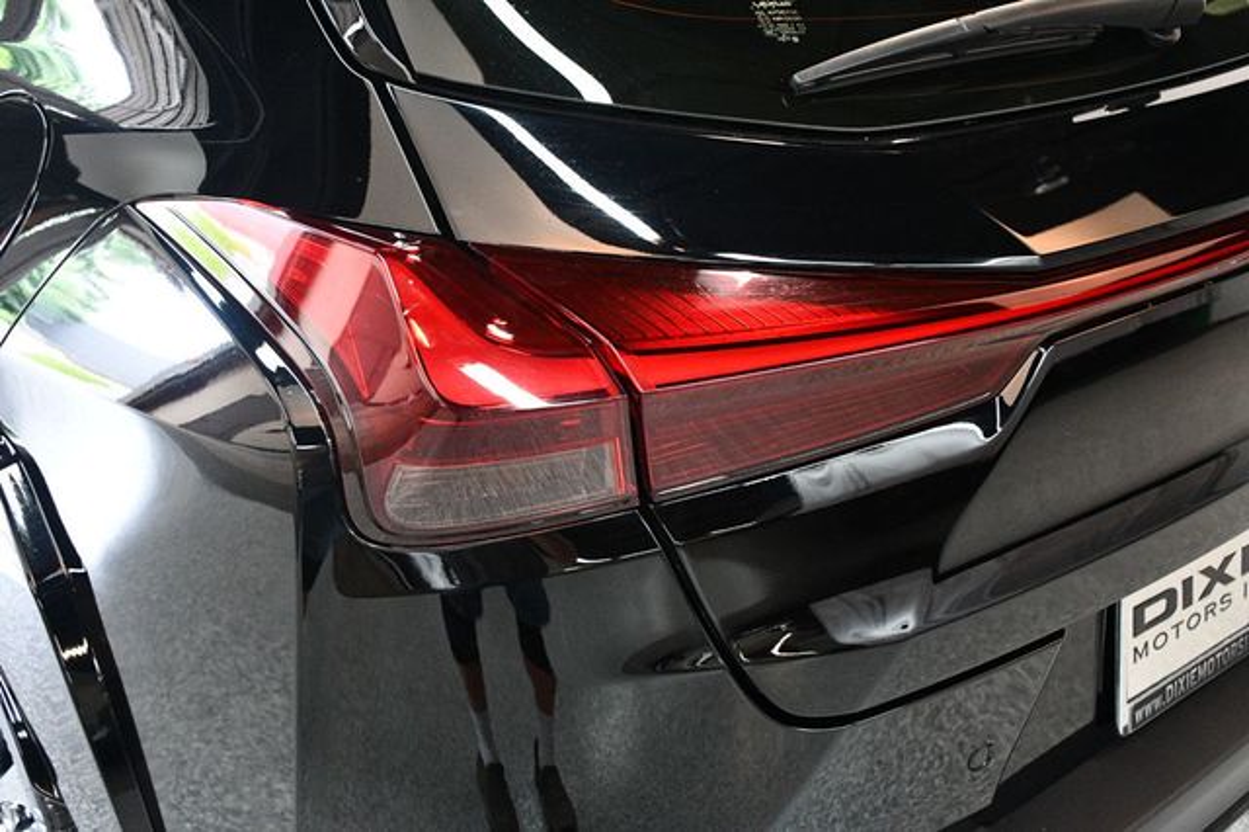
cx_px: 624
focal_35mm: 39
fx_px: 1352
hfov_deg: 49.6
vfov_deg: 34.2
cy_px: 416
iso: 3200
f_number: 3.8
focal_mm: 26
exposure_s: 1/80
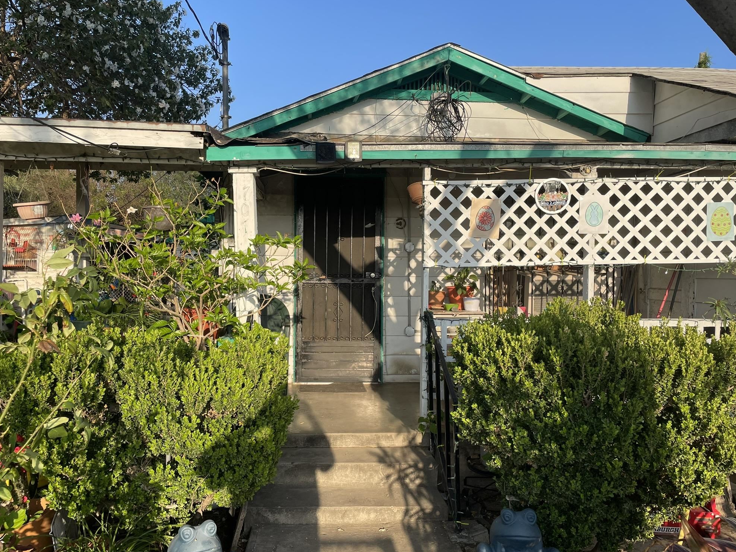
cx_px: 358
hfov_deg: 65.3
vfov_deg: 51.4
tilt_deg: -1.8
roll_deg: +0.5
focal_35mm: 27
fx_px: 574
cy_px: 272
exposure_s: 1/2174
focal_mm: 4.2
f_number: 1.6
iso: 32
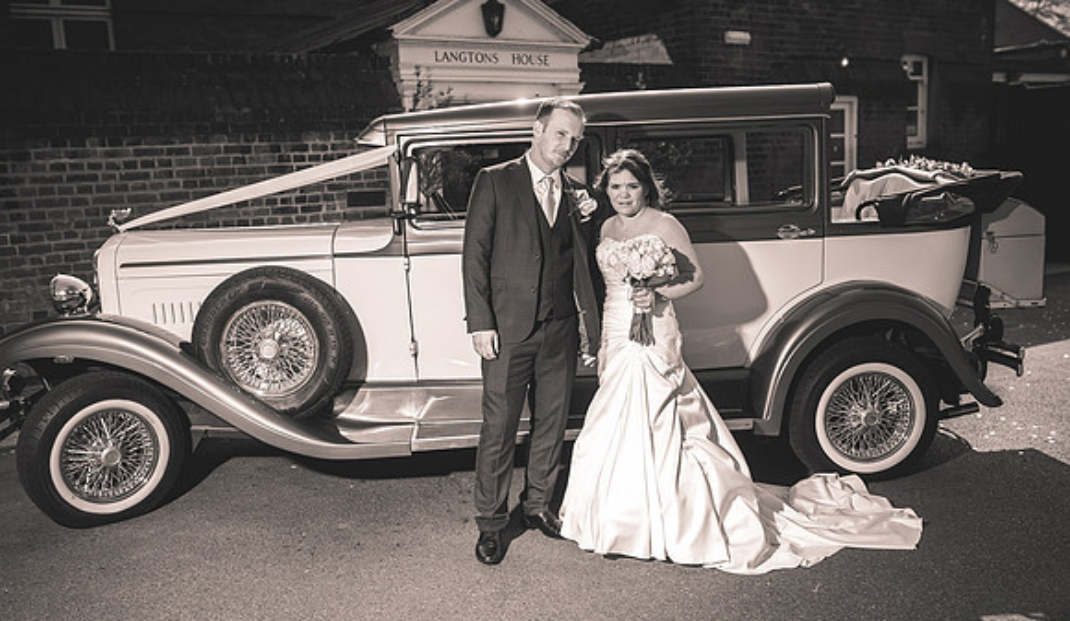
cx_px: 535
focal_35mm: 38
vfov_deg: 32.1
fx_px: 1079
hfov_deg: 52.7
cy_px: 356
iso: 100
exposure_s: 1/1600
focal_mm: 35
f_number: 2.8
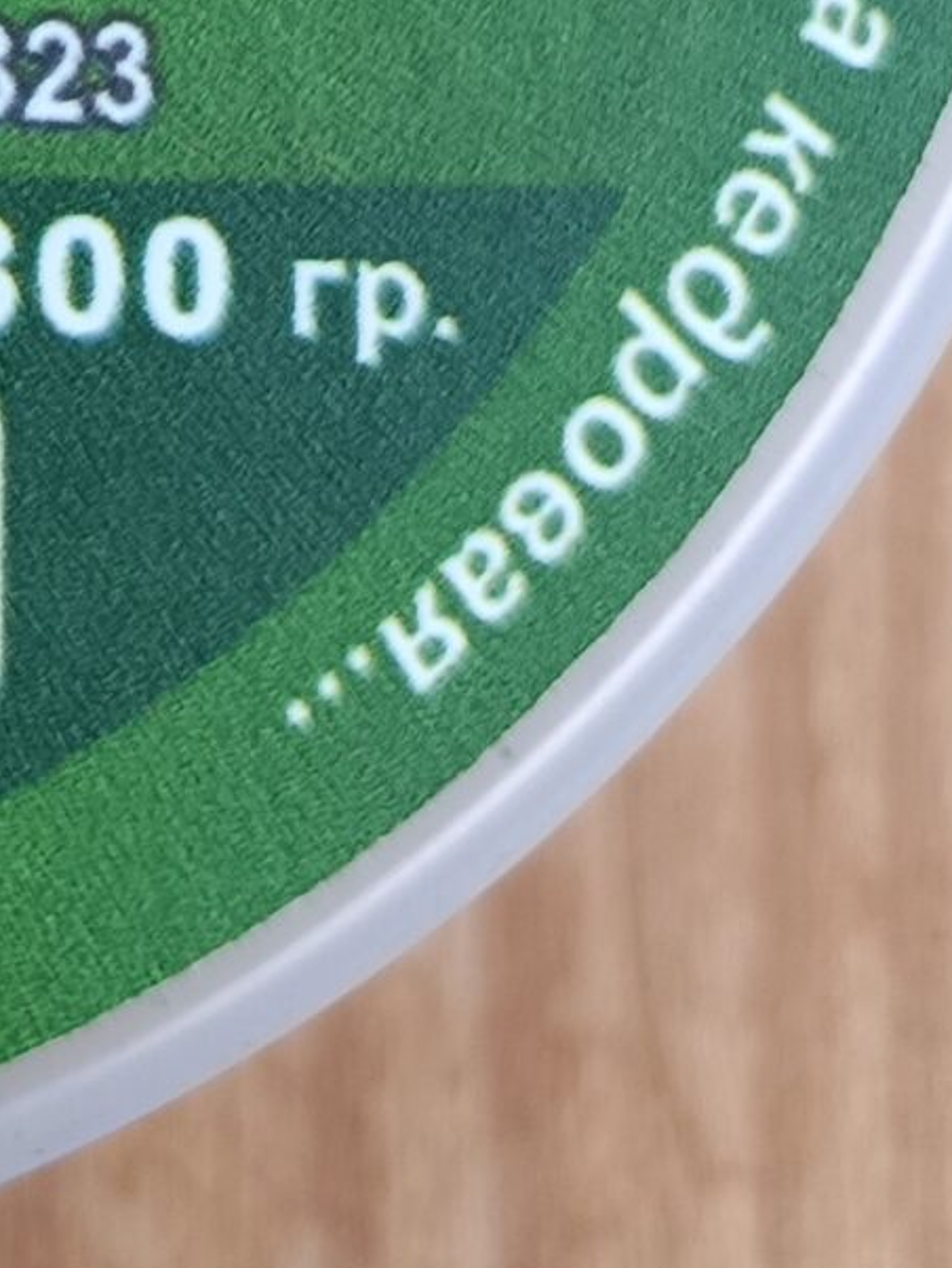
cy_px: -824
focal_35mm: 102
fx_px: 3738
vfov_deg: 16.8
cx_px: -777
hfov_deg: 13.1
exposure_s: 1/132
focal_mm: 5.24
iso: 50
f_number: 1.7
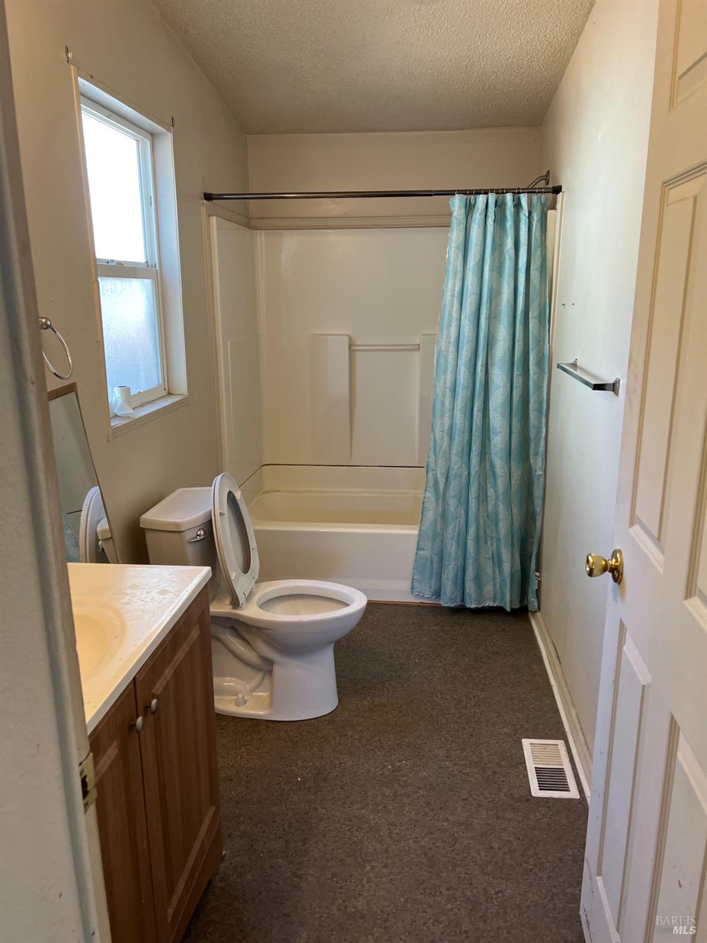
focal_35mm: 26
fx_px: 708
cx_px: 354
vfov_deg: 67.3
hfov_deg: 53.1
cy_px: 472
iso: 125
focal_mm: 5.7
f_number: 1.5
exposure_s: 1/120
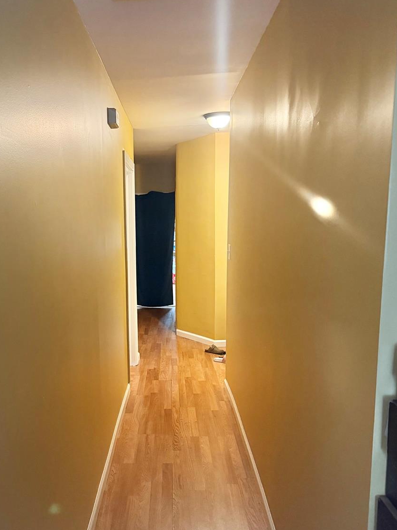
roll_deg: -0.5
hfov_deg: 42.5
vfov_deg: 55.0
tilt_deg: -9.3
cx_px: 141
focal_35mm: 33
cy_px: 315
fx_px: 505
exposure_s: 1/30
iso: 800
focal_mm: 6.76
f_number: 1.78
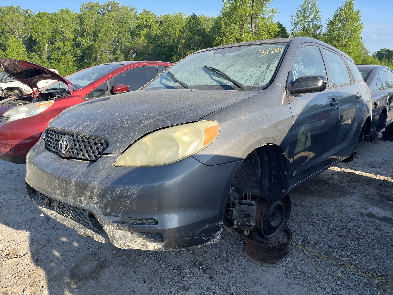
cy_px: 148
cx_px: 196
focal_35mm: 26
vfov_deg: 53.1
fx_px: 295
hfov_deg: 67.3
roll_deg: +2.5
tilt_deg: -11.0
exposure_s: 1/1175
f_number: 1.6
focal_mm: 5.1
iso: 50
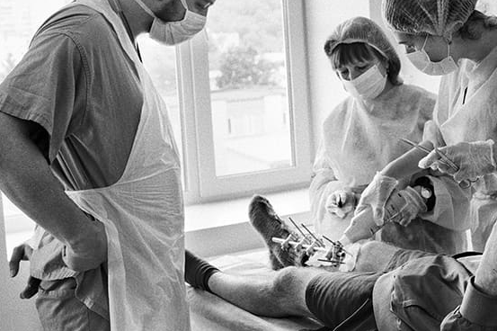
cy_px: 111
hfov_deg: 26.4
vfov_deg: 17.9
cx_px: 360
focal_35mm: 76
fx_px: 1049
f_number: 5
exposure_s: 1/250
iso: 1600
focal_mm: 35
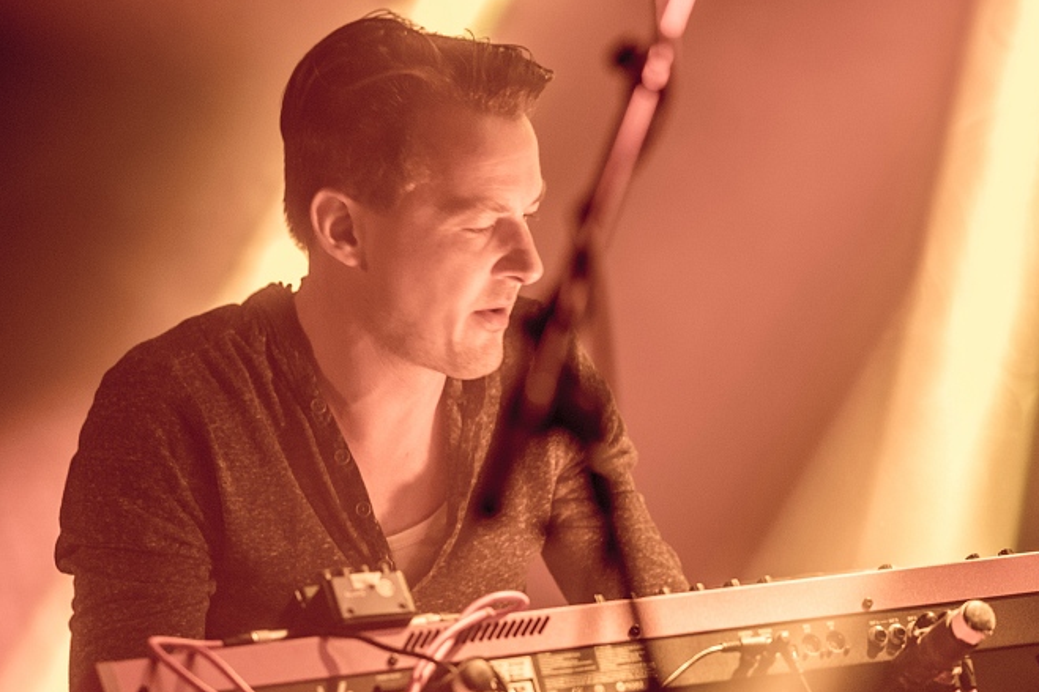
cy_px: 372
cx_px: 492
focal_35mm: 295
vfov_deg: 4.7
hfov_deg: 7.0
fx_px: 8511
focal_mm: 180
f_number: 2.8
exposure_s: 1/100
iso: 1250
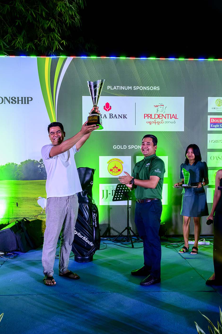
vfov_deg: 53.1
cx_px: 109
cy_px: 169
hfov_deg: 36.9
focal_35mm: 36
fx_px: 333
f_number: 4.5
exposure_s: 1/250
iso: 4000
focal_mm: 35
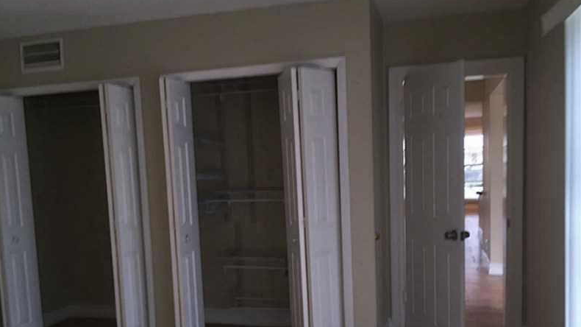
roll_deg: +0.2
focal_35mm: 32
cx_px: 292
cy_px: 213
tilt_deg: -6.2
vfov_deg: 36.3
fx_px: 493
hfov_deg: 61.0
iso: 32
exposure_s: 1/30
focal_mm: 4.15
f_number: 2.2
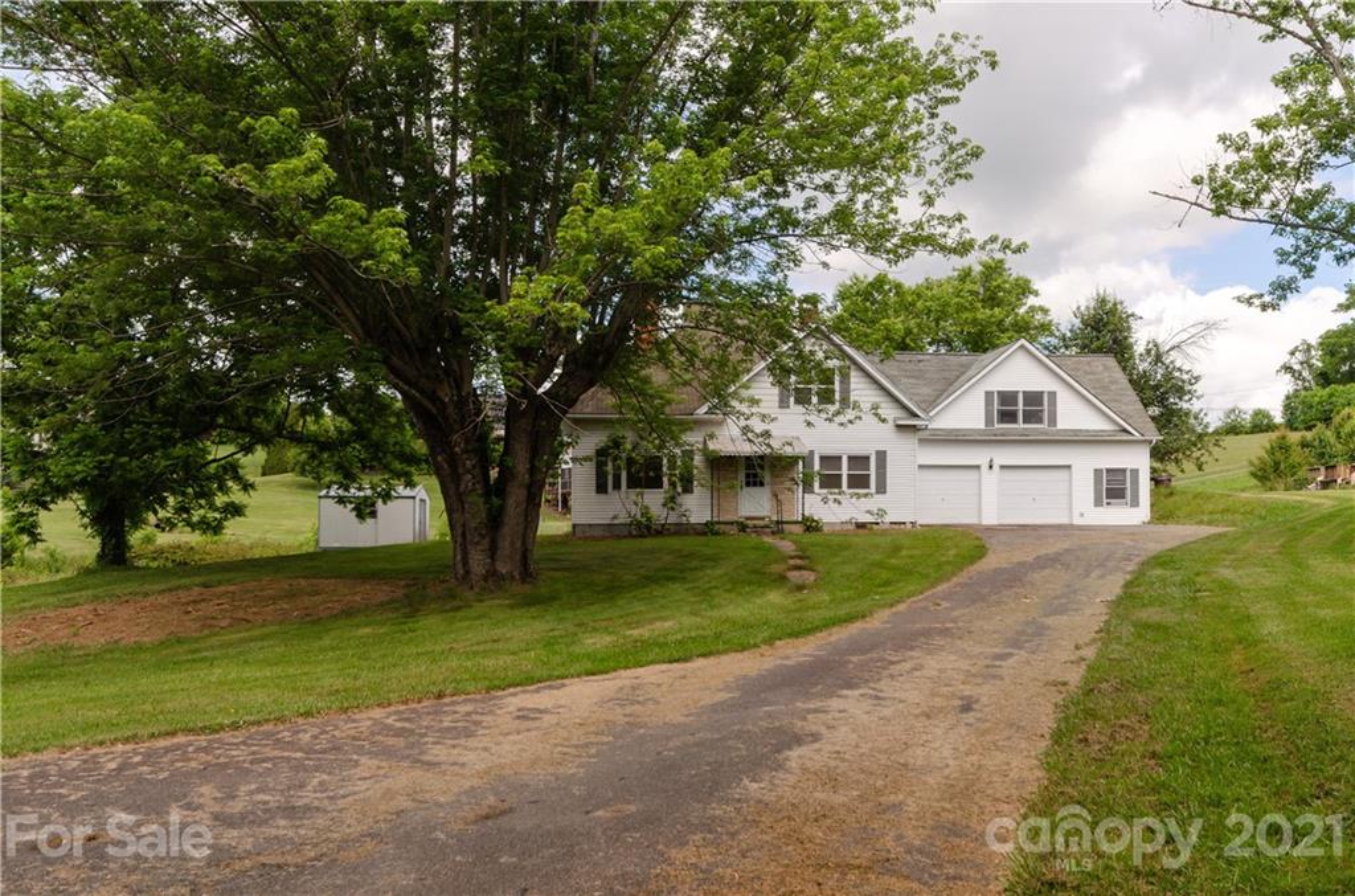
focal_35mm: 30
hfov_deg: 62.1
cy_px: 448
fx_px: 1126
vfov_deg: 43.4
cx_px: 678
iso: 320
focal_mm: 20
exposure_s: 1/320
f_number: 9
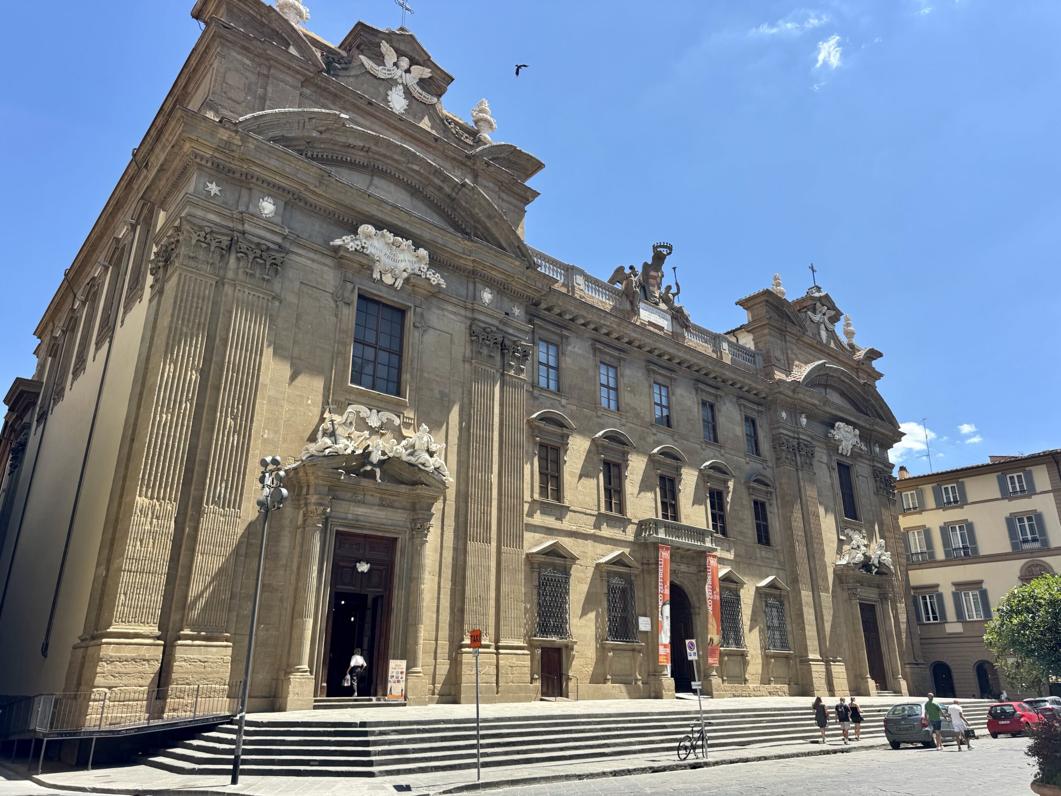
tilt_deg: +20.4
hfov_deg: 71.6
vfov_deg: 56.8
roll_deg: +1.7
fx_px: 736
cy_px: 398
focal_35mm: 24
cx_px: 530
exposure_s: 1/3096
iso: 80
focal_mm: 6.76
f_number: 1.78
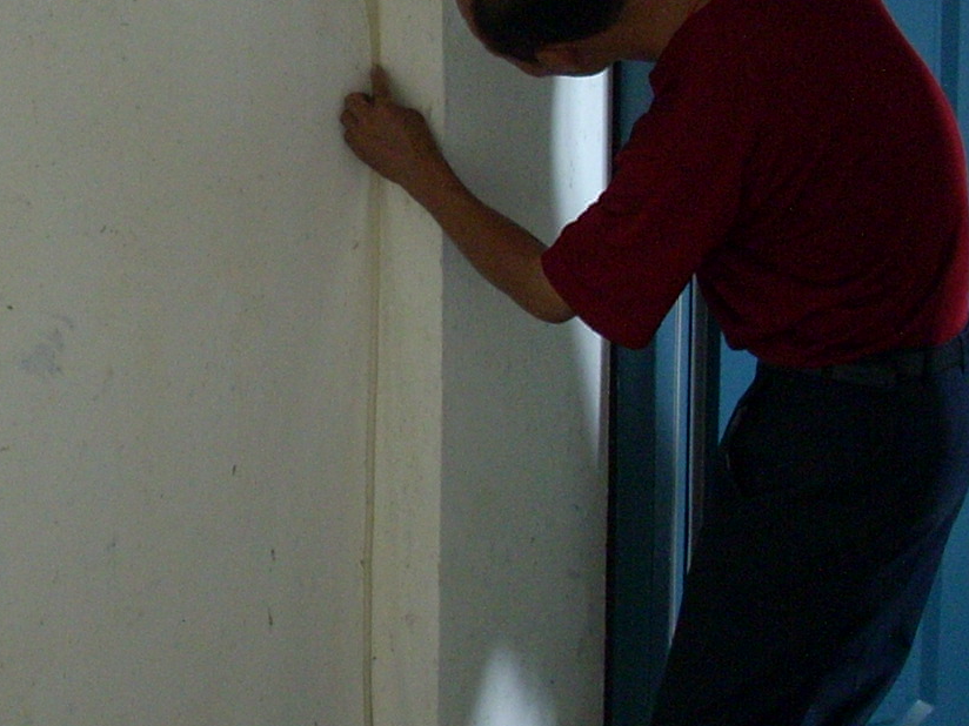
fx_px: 2575
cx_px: 29
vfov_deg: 16.0
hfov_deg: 20.7
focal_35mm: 92
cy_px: 170
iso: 200
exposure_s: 1/27.5
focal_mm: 6.2
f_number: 2.8
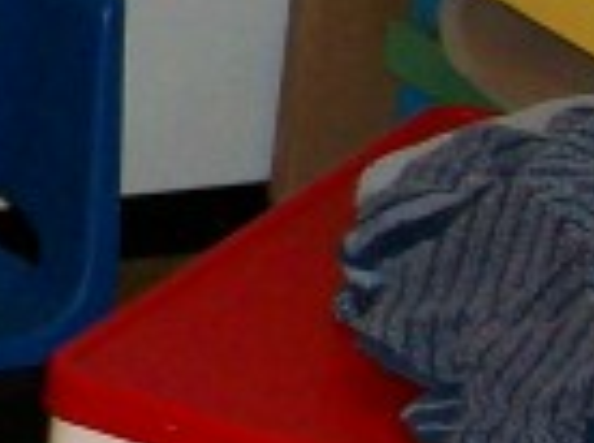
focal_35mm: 234
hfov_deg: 7.8
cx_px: -857
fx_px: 4008
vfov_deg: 6.3
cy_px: -159
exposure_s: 1/65.1
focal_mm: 7.1
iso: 160
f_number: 3.2
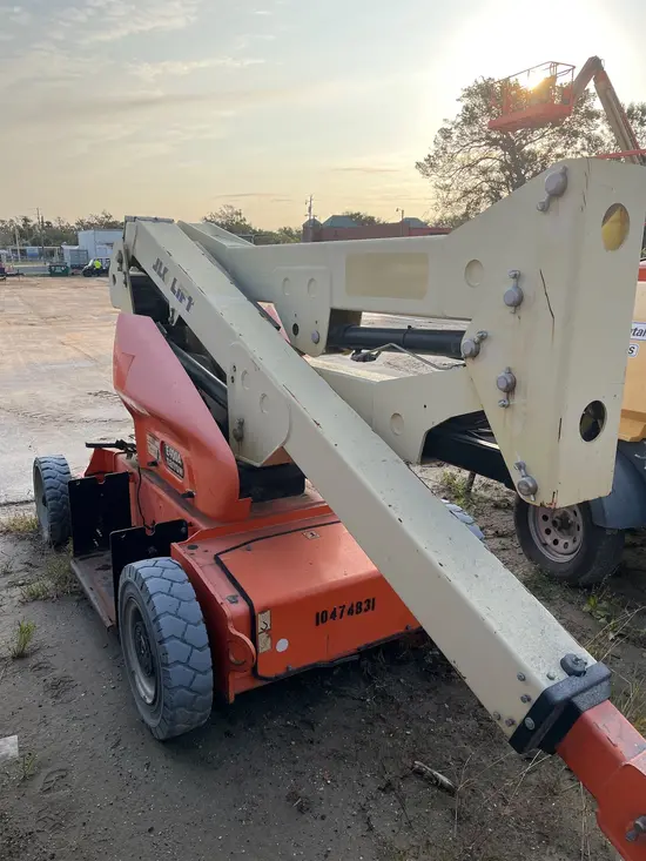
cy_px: 430
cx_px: 323
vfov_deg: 67.3
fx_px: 647
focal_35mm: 26
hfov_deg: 53.1
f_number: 1.6
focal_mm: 5.1
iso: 50
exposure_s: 1/1748
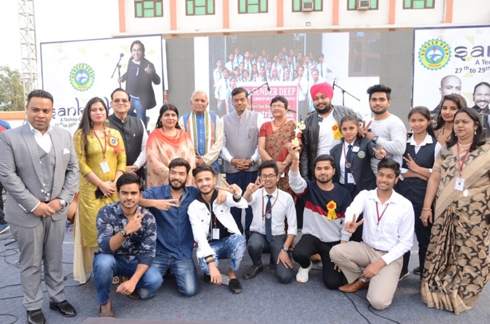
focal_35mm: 27
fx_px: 367
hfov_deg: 67.5
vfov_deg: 47.7
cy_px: 162
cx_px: 245
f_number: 8
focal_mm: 18
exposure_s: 1/125
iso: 800
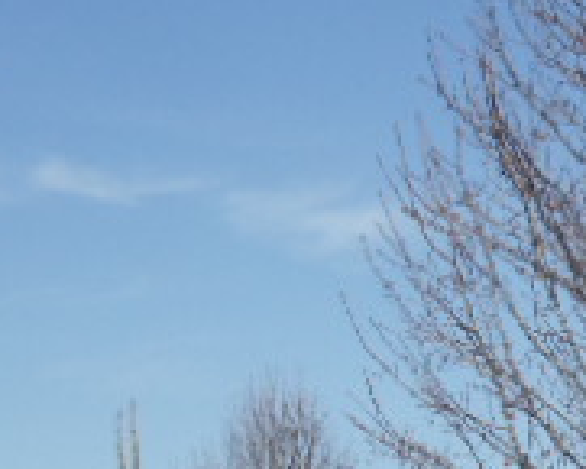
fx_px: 3644
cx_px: 583
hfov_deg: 9.1
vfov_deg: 7.3
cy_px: 585
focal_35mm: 210
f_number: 8.1
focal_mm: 8.3
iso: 100
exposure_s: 1/250
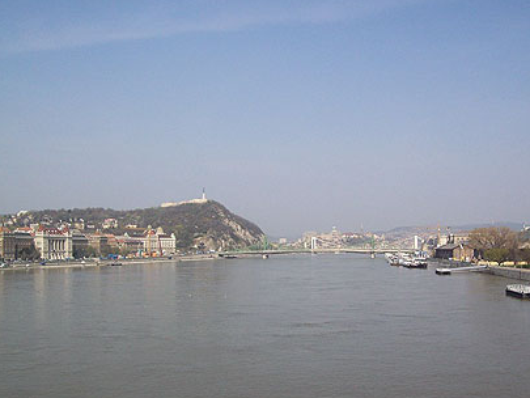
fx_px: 613
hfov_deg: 46.8
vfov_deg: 36.0
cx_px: 281
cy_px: 208
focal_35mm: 40
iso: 80
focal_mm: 6
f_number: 4.8
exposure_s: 1/678
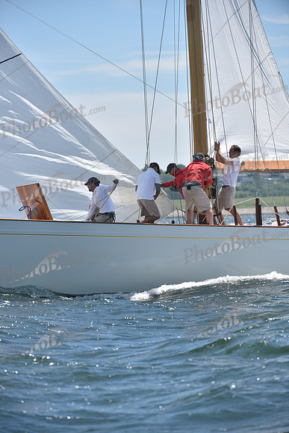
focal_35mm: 200
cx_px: 144
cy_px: 216
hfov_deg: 6.9
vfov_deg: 10.3
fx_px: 2407
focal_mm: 200
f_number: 5
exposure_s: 1/1600
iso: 250
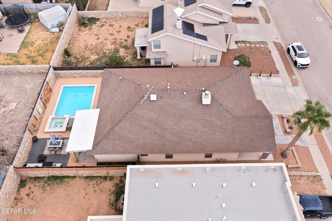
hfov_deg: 65.5
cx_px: 166
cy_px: 110
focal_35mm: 28
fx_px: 258
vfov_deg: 46.4
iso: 100
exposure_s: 1/200
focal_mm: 10.26
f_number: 5
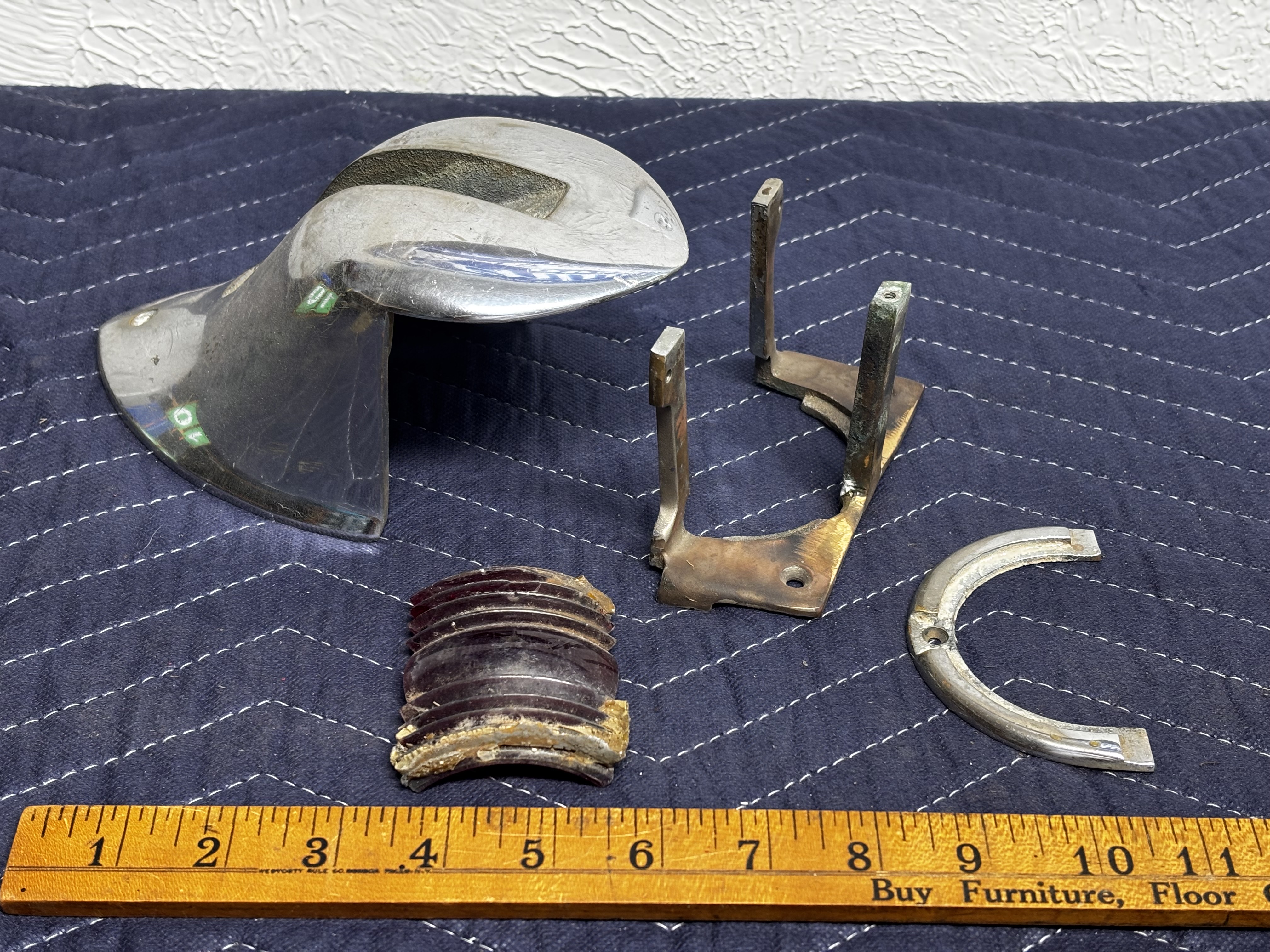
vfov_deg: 28.0
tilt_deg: -38.3
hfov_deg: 36.8
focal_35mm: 52
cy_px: 476
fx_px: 1908
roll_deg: -0.3
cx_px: 635
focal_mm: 5.96
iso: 80
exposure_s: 1/60
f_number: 1.6
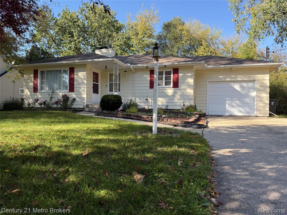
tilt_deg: +0.1
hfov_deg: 71.6
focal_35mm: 24
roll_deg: -0.3
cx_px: 144
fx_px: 199
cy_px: 108
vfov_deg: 56.8
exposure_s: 1/1032
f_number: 1.78
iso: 80
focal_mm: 6.76
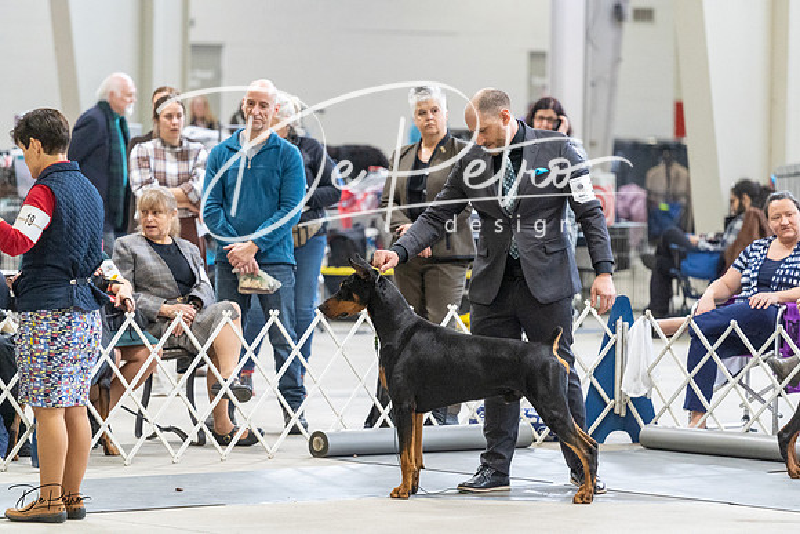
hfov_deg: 10.3
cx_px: 400
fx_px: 4445
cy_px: 267
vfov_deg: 6.9
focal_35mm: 200
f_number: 4
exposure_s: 1/320
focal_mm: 200
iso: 6400
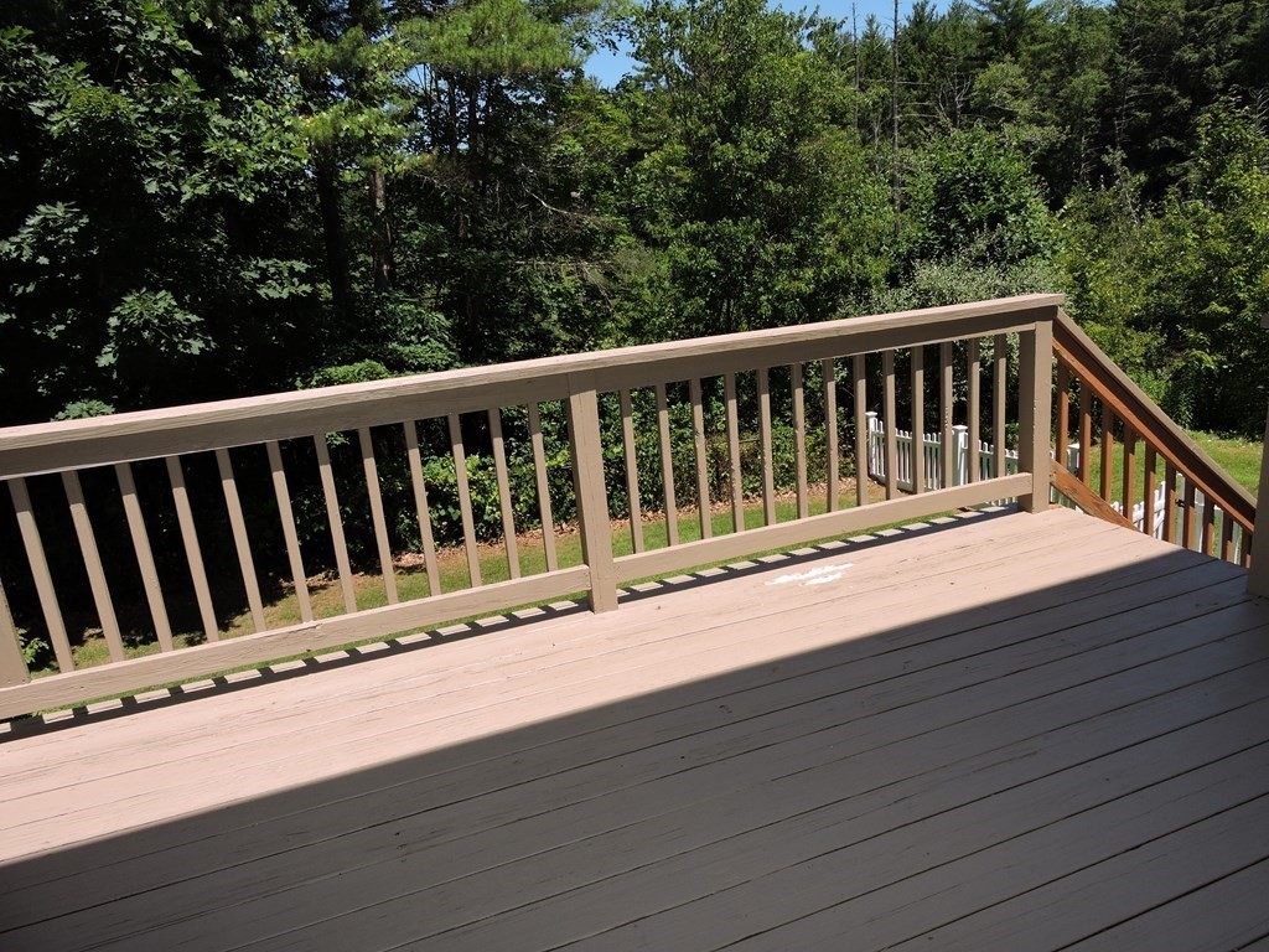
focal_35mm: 24
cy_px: 476
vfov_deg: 56.8
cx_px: 634
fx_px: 880
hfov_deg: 71.6
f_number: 3.3
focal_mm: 4.3
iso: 100
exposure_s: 1/1000
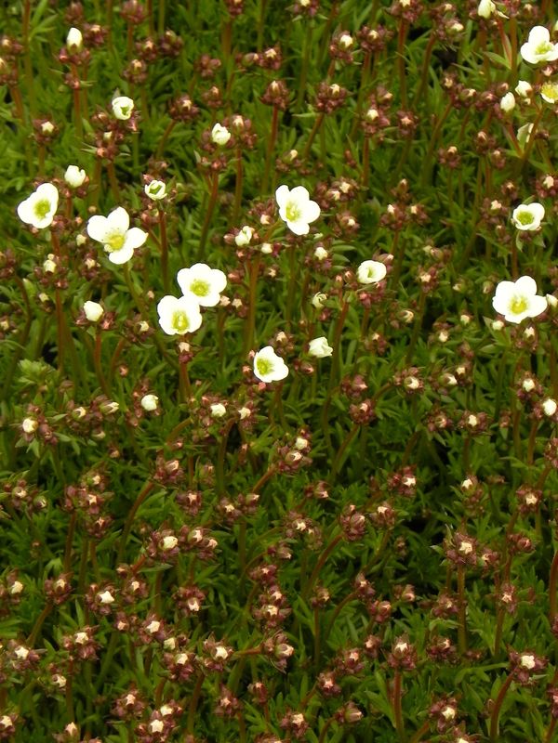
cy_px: 372
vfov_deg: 10.7
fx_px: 3955
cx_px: 279
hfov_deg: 8.1
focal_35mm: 184
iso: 160
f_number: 5
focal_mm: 32.7
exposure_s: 1/320
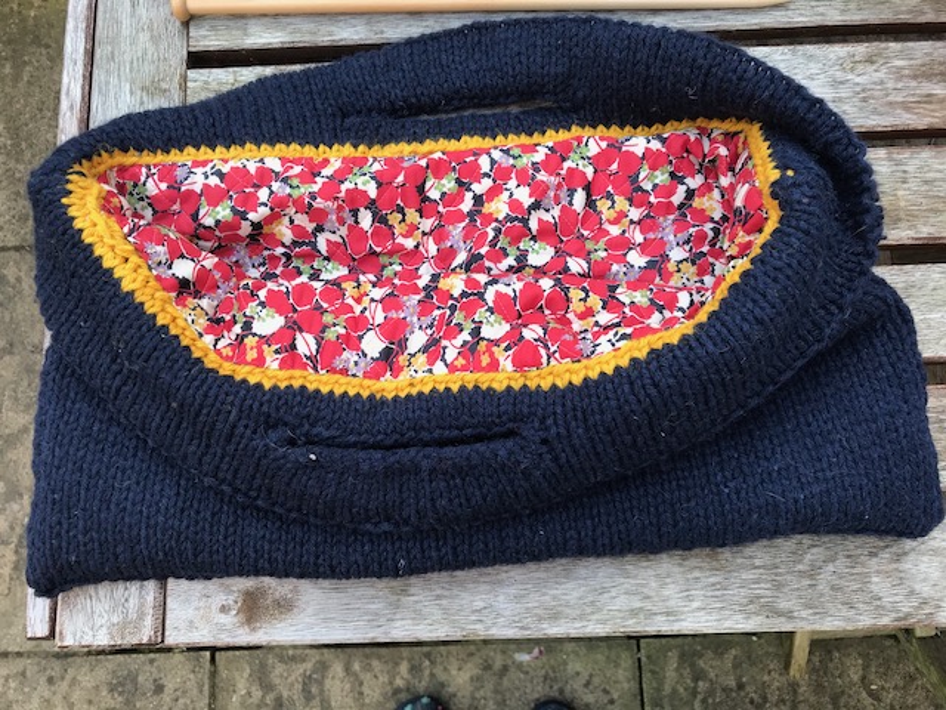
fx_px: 765
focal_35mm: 28
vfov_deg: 49.7
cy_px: 355
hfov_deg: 63.4
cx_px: 473
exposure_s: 1/100
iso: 25
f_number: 1.8
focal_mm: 3.99
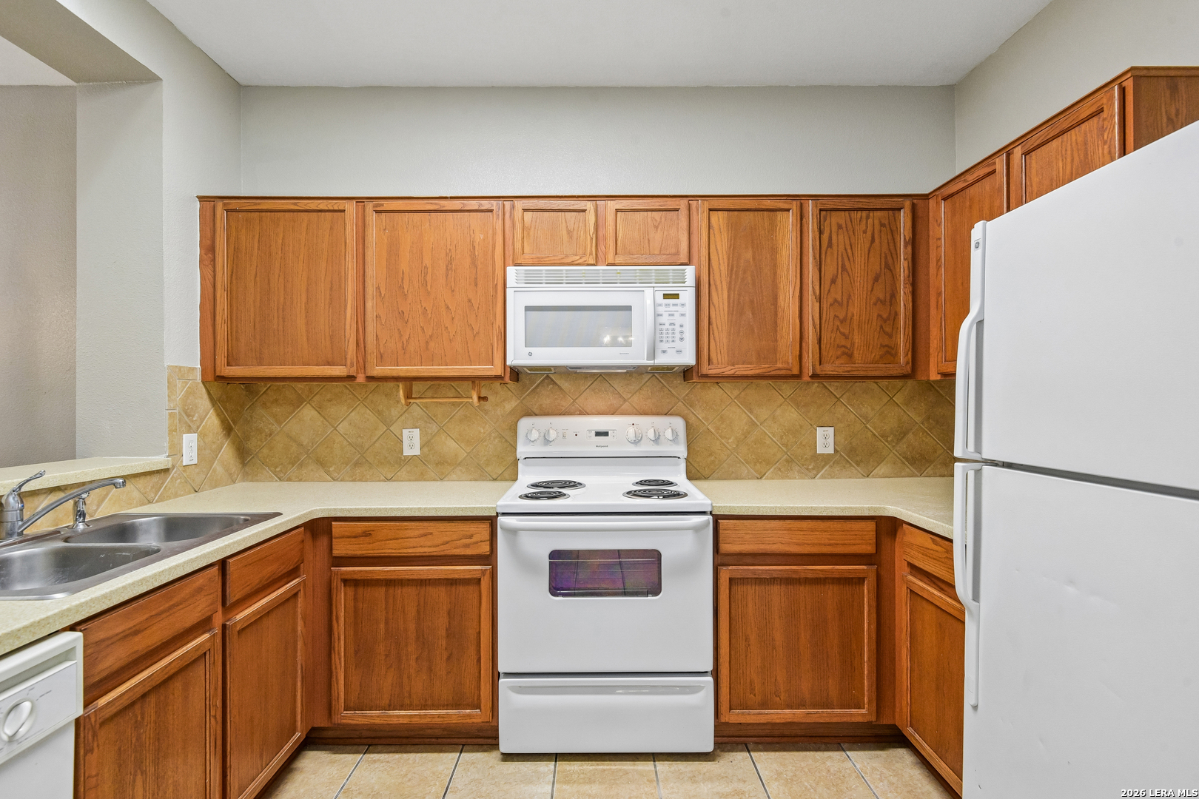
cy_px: 400
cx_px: 600
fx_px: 566
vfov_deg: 70.4
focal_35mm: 17
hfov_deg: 93.3
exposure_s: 1/20
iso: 2000
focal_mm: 17
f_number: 8
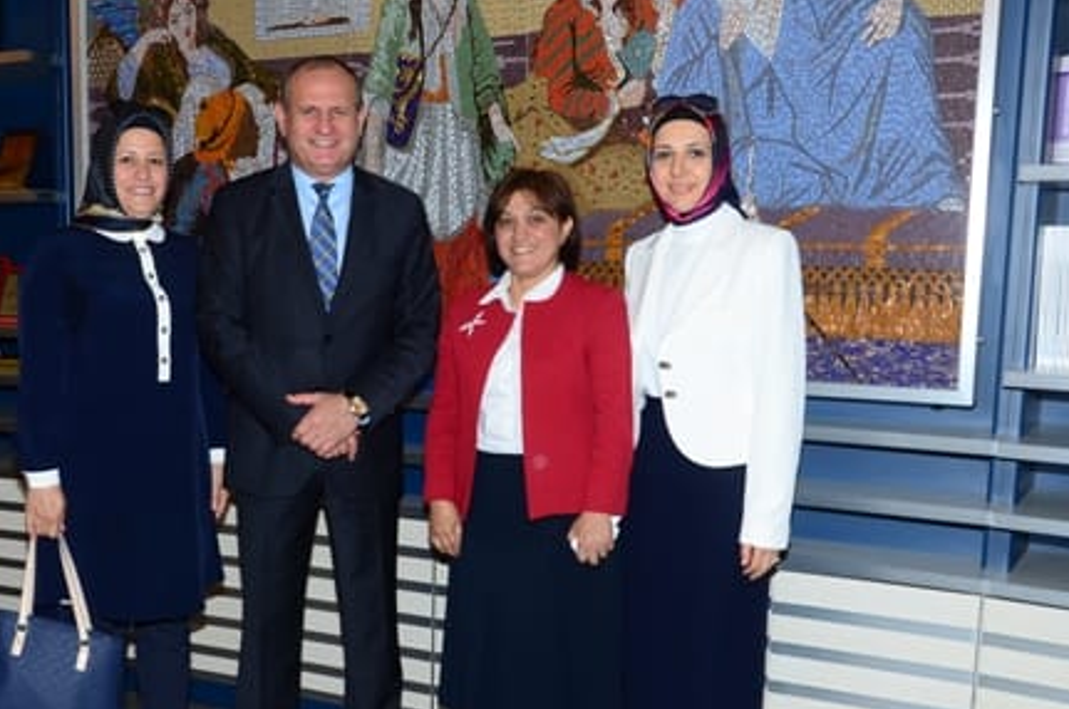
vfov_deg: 28.5
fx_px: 1386
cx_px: 394
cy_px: 483
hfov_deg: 41.8
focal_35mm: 47
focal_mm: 21
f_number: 5.6
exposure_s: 1/60
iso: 400
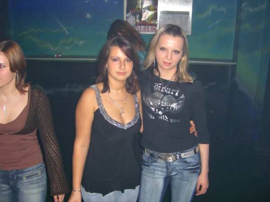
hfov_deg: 49.0
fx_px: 296
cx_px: 135
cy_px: 101
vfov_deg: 37.7
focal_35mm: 38
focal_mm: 7.9
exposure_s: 1/60
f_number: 2.8
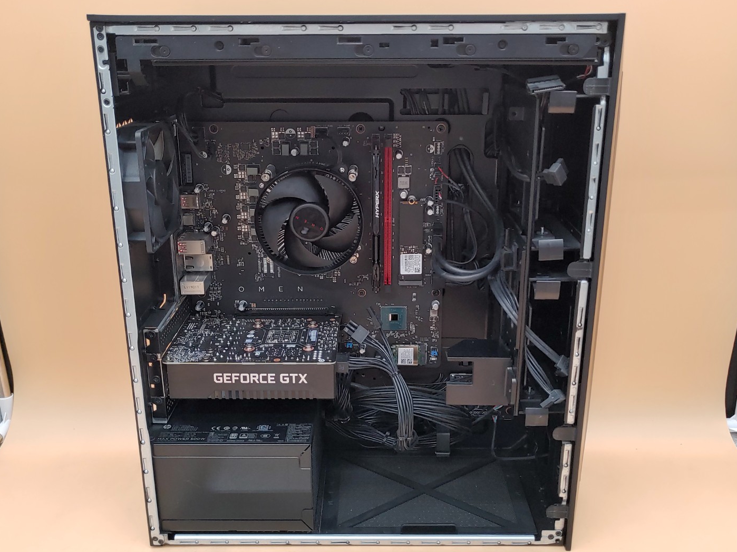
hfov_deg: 54.0
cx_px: 368
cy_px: 281
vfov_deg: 41.8
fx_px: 724
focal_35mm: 34
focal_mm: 4.36
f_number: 1.8
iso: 50
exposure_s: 1/60
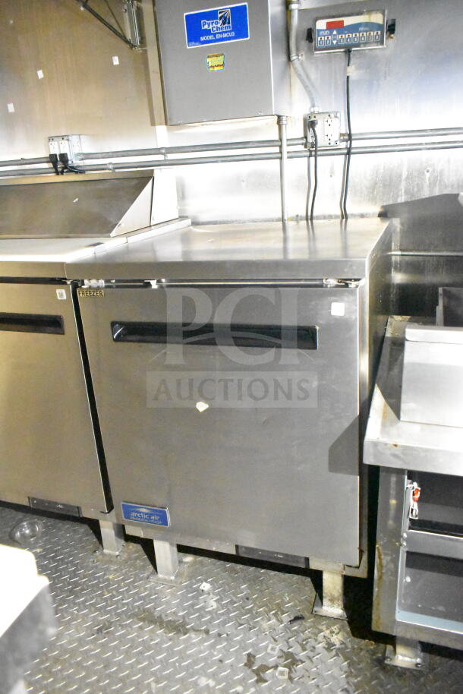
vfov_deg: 67.4
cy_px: 347
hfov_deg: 48.0
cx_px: 232
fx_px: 520
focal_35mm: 27
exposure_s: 1/10
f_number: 3.5
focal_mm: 18
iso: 25600
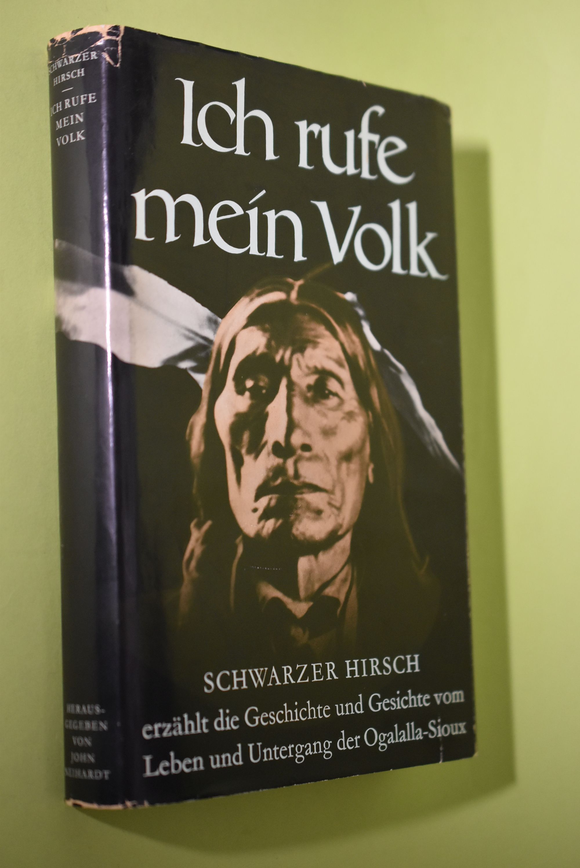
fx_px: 1447
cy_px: 434
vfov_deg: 33.4
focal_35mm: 60
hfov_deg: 22.7
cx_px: 290
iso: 1800
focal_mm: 40
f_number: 2.8
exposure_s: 1/60
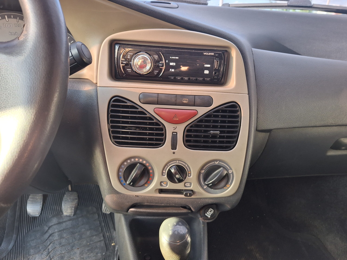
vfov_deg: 54.9
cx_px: 174
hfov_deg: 69.4
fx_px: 251
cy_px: 130
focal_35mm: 25
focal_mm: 4.69
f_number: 1.8
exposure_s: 1/100
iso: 100
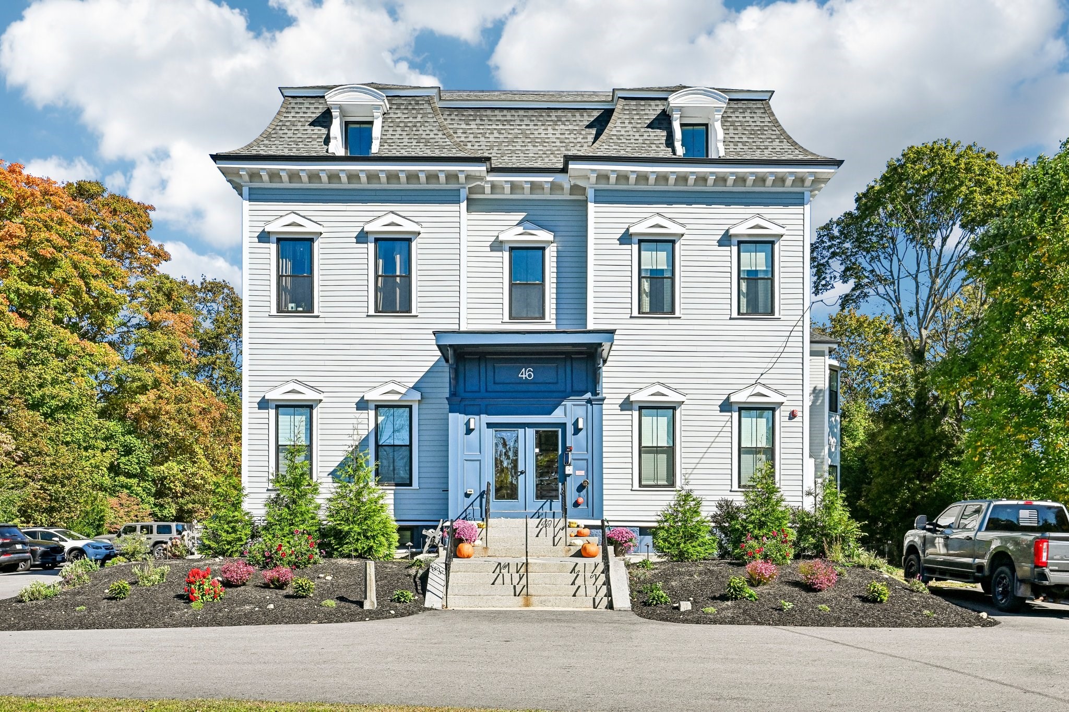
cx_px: 534
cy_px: 356
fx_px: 891
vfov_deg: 43.6
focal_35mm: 30
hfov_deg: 61.9
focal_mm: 30
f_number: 8
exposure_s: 1/1250
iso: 400
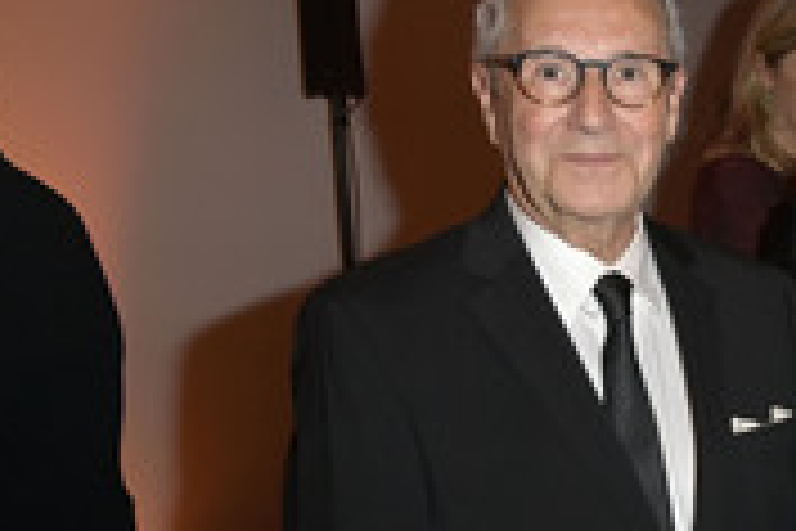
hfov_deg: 29.0
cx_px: 924
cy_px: 342
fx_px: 1349
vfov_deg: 22.2
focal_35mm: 61
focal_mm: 24
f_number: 5.6
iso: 1250
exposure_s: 1/40
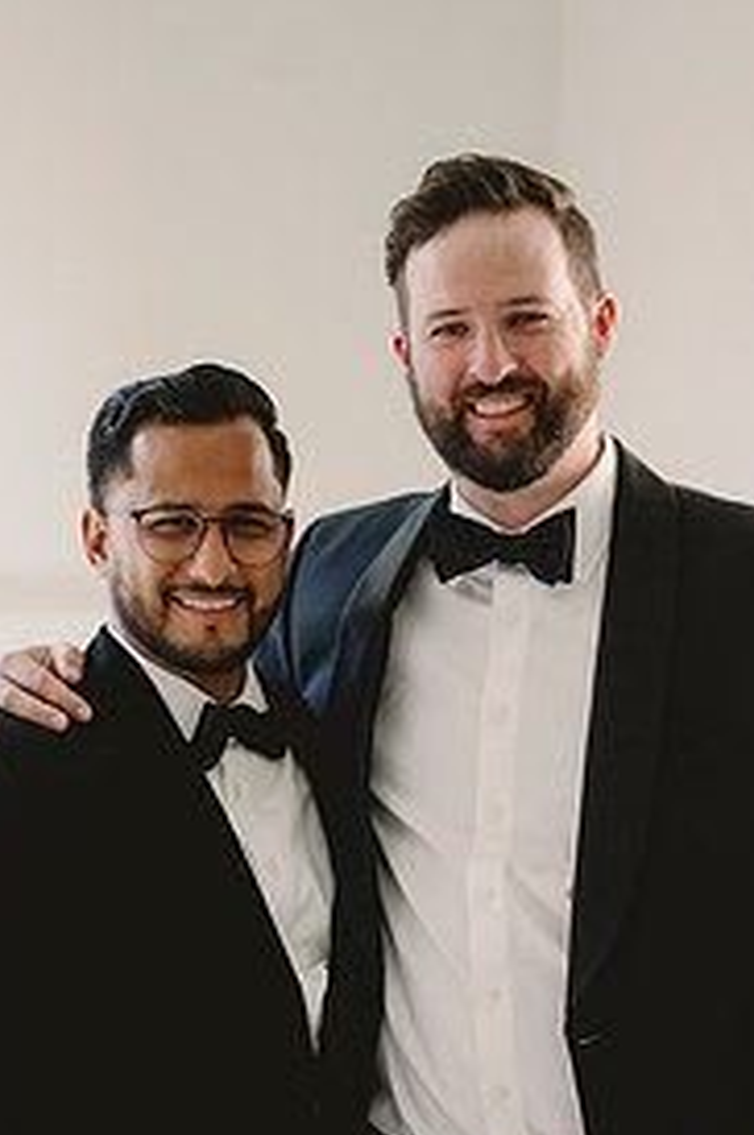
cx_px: 375
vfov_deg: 24.5
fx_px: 2583
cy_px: 857
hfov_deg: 16.6
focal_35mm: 82
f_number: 2
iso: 250
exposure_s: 1/320
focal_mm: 50
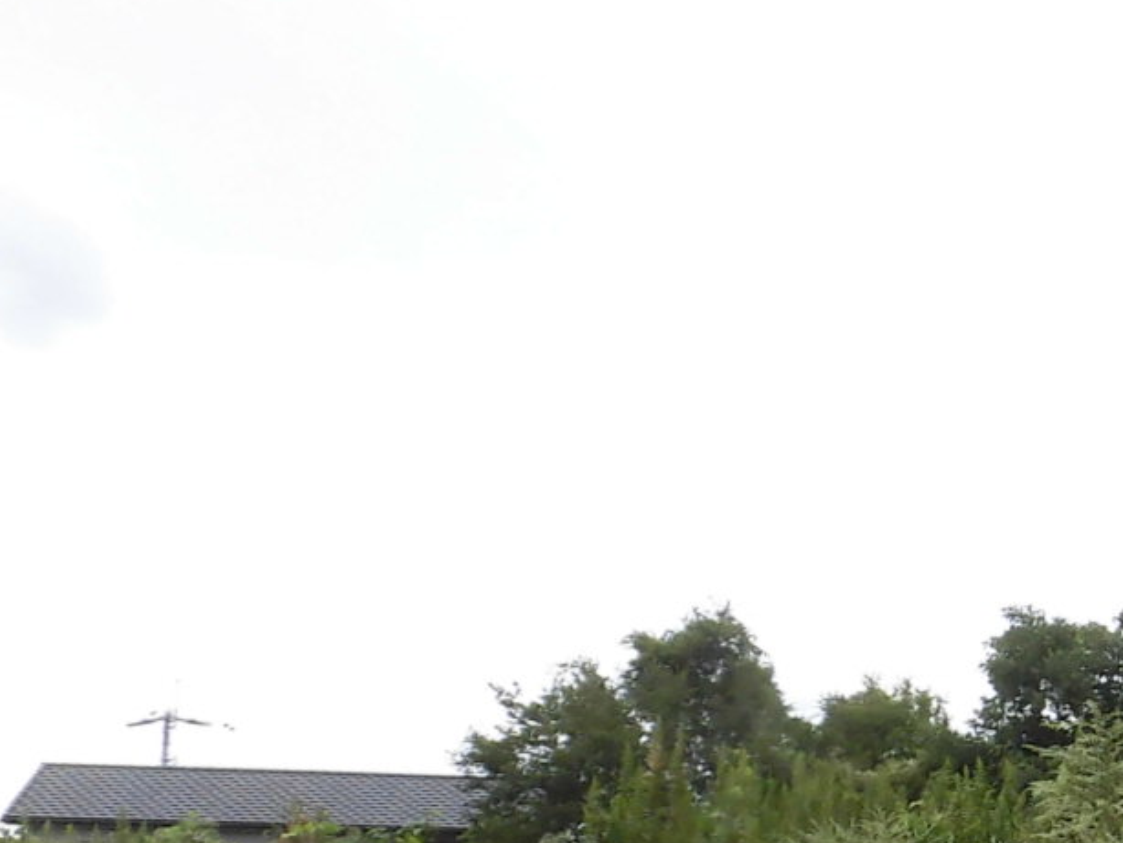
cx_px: 1712
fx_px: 2596
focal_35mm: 80
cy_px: 777
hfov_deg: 20.6
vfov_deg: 18.1
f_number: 3.1
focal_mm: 4.3
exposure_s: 1/640
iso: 100
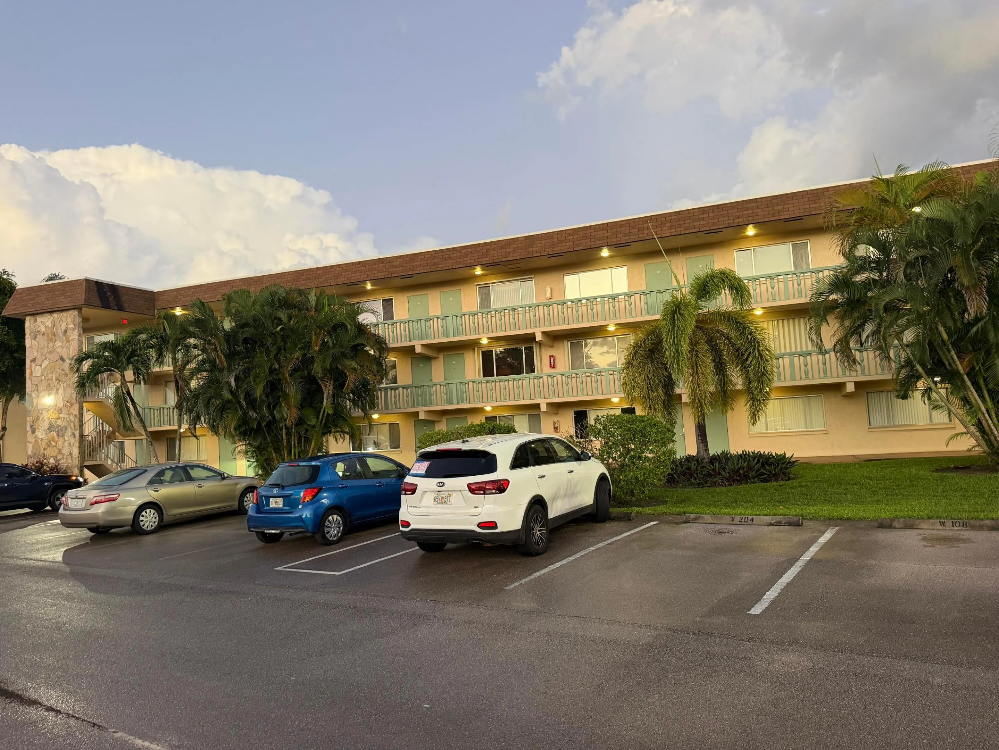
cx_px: 500
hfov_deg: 71.6
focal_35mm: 24
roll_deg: +4.5
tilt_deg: +4.2
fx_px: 693
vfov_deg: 56.8
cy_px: 375
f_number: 1.78
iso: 320
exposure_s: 1/60
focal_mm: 6.76
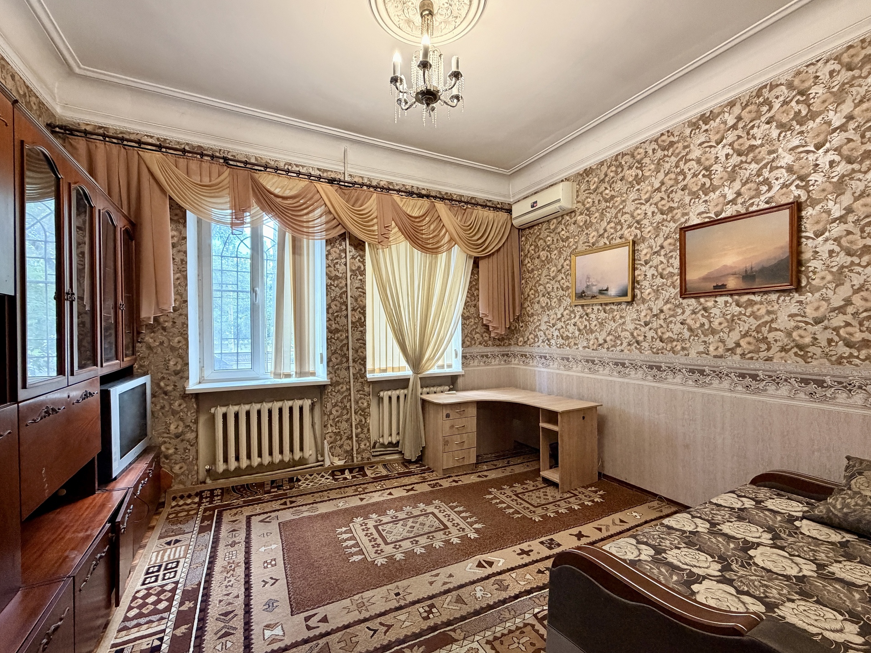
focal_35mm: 15
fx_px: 377
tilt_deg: -0.9
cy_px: 336
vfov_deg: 81.7
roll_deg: +0.9
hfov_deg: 98.2
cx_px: 428
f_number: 2.2
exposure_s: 1/50
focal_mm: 2.22
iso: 400
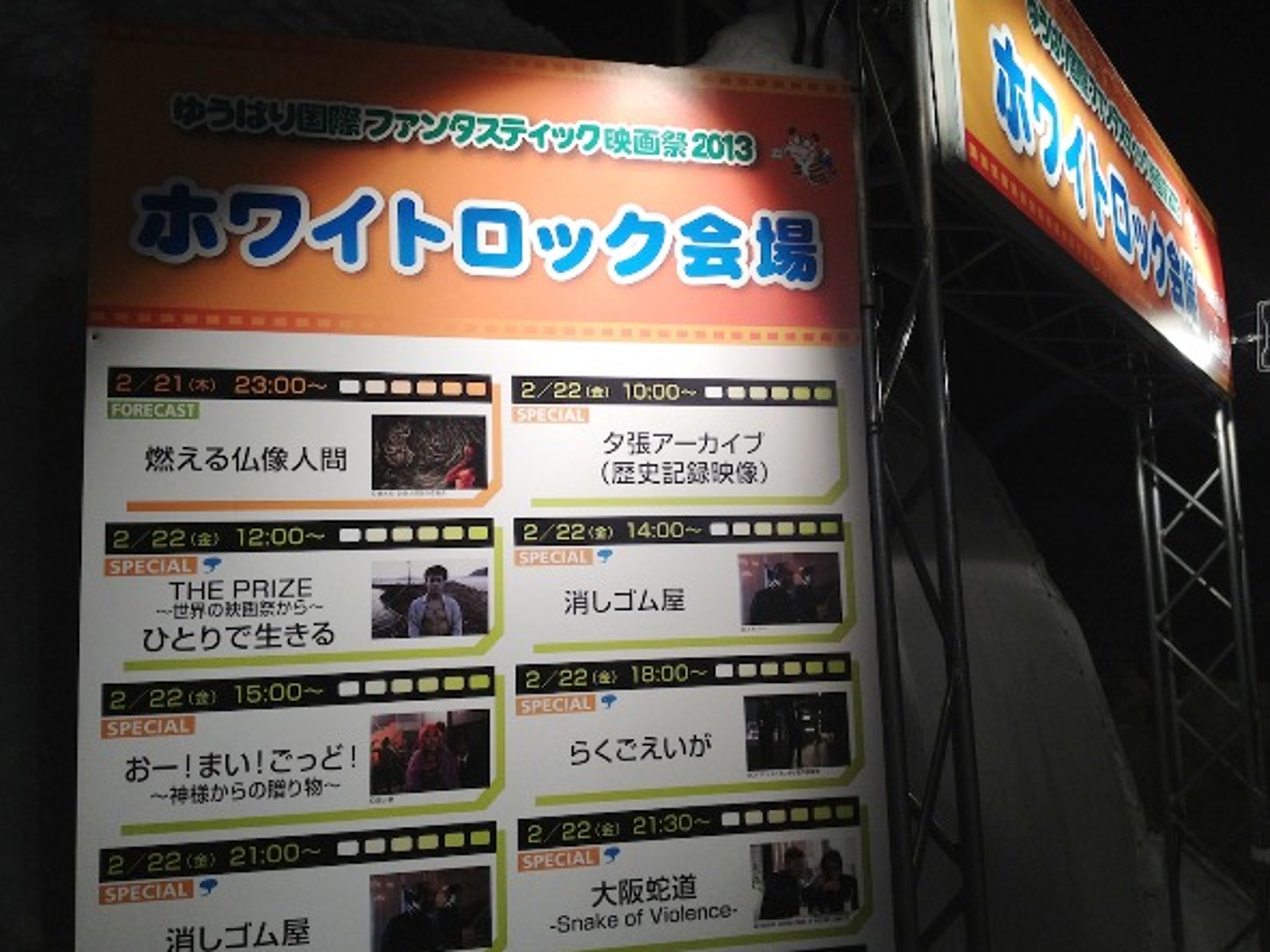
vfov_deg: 39.6
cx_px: 643
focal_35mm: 36
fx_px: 1321
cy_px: 464
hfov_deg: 51.4
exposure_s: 1/60
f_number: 2.4
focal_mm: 4.28
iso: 64
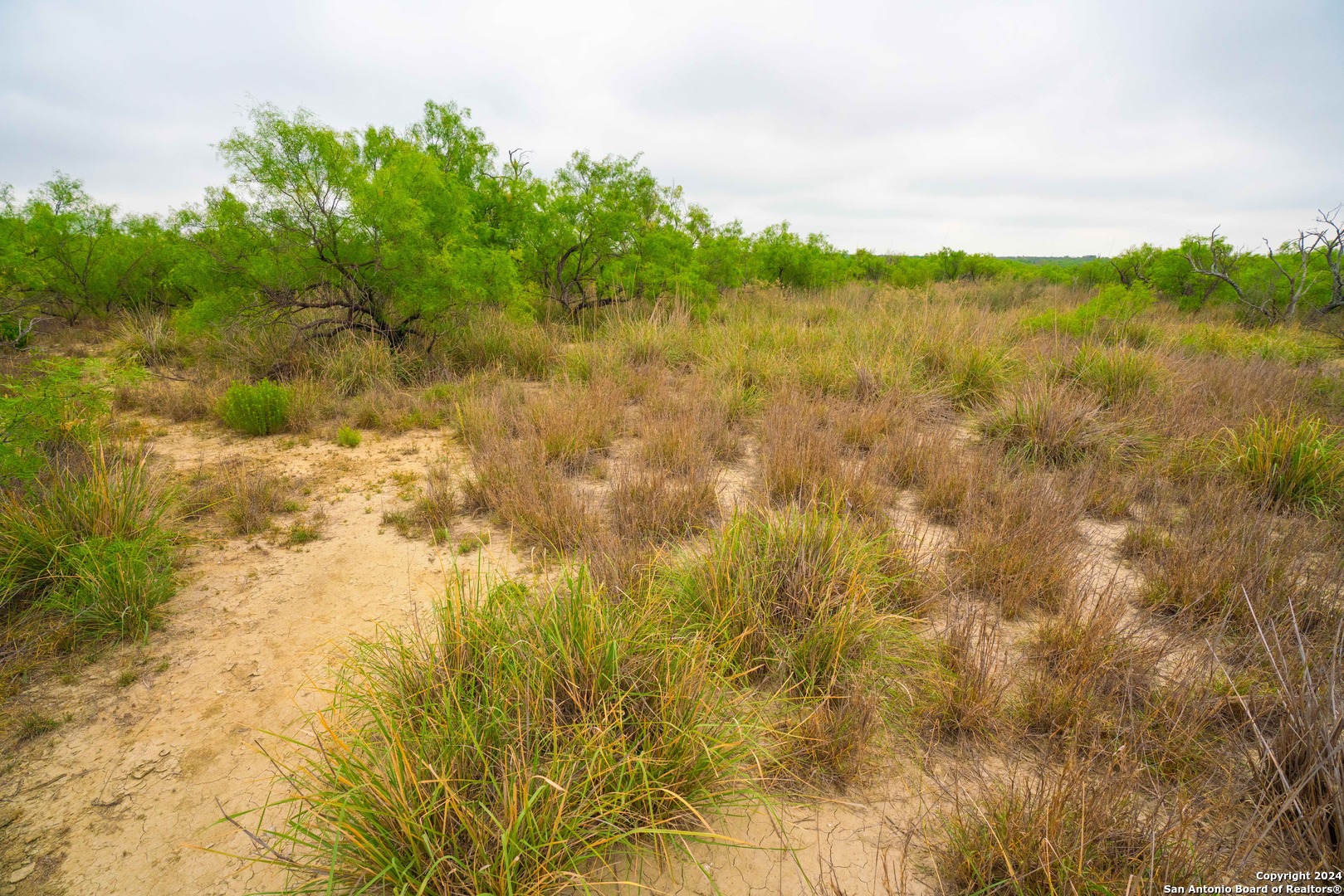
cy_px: 448
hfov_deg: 96.7
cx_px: 672
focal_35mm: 16
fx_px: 597
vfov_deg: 73.8
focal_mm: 16
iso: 1250
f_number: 8
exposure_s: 1/1250
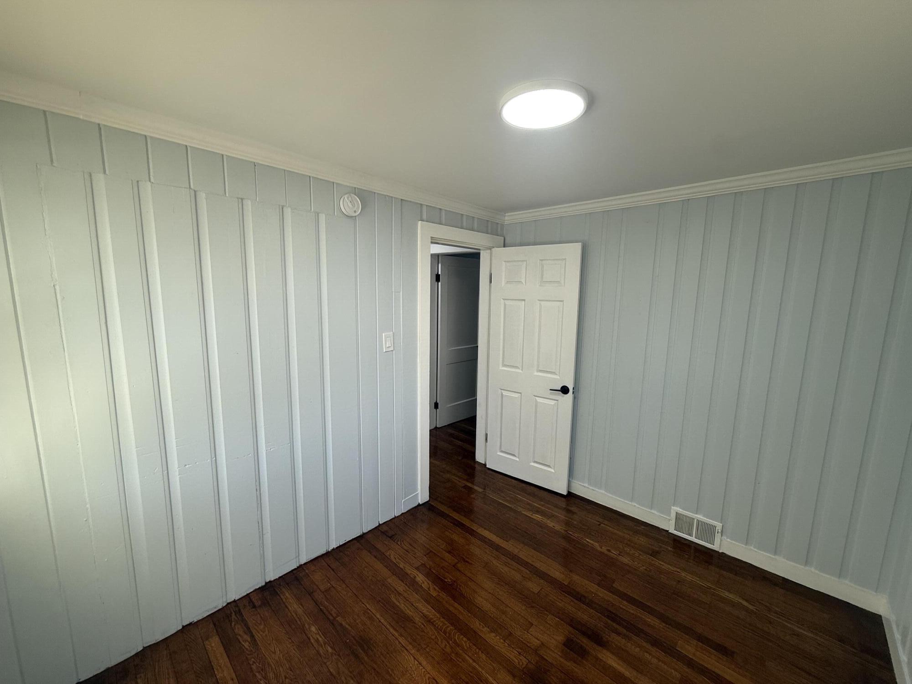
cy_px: 342
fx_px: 369
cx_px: 456
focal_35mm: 14
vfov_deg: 85.7
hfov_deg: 102.1
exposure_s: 1/99
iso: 64
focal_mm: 2.22
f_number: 2.2
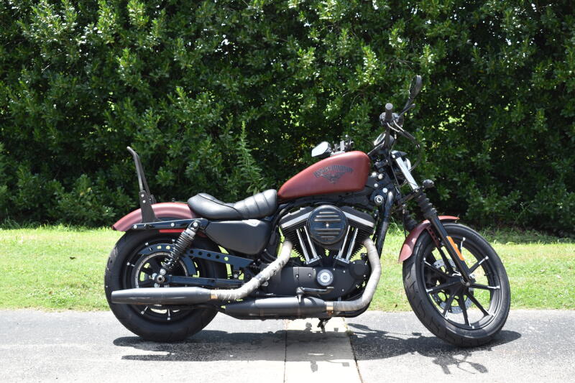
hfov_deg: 41.1
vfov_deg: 28.1
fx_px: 766
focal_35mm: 48
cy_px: 192
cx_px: 288
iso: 200
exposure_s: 1/250
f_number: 7.1
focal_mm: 32
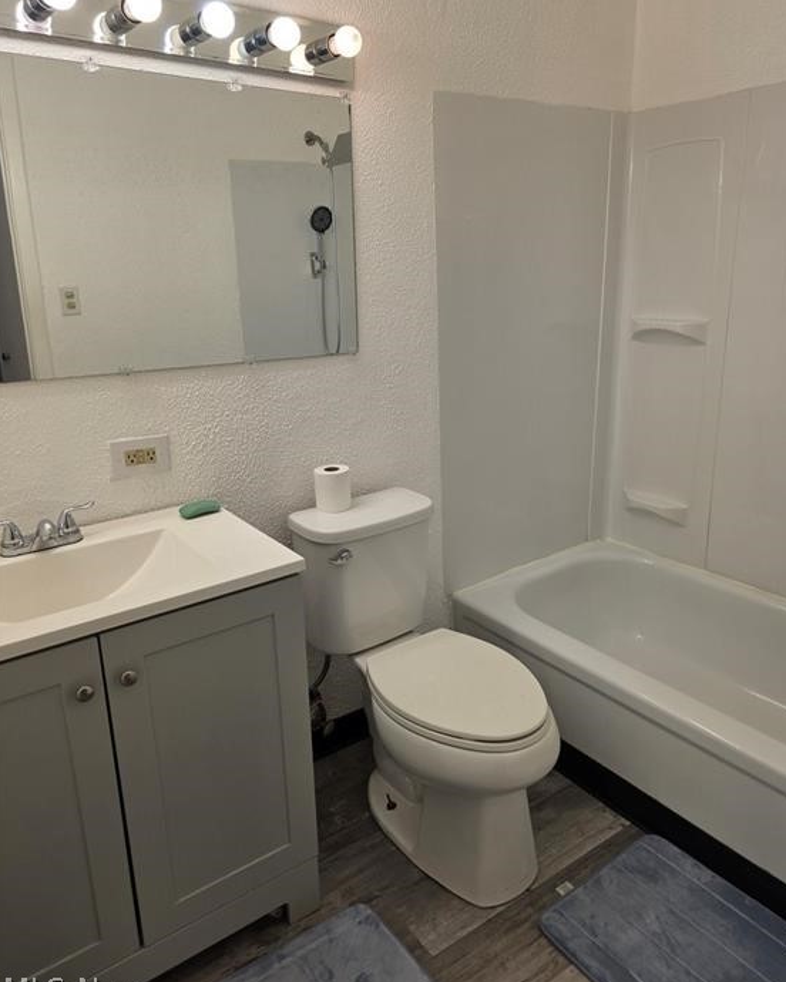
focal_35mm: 25
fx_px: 727
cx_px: 406
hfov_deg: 56.8
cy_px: 467
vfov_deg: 68.1
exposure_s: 1/120
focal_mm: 6.3
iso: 25
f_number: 1.7
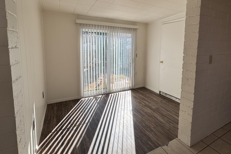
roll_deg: -0.1
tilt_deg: -7.6
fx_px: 122
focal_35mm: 19
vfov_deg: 63.8
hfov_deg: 86.8
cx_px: 124
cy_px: 59
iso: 40
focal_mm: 2.22
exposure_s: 1/492
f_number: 2.2
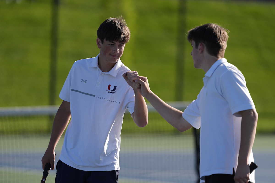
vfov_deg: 4.6
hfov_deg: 6.9
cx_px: 138
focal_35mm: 300
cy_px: 92
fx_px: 2291
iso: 200
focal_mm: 300
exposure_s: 1/2500
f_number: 2.8
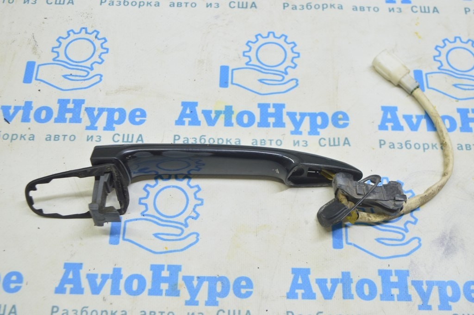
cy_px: 158
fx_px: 612
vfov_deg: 28.9
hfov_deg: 42.4
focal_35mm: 46
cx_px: 237
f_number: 5.6
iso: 400
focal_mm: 31
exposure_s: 1/20
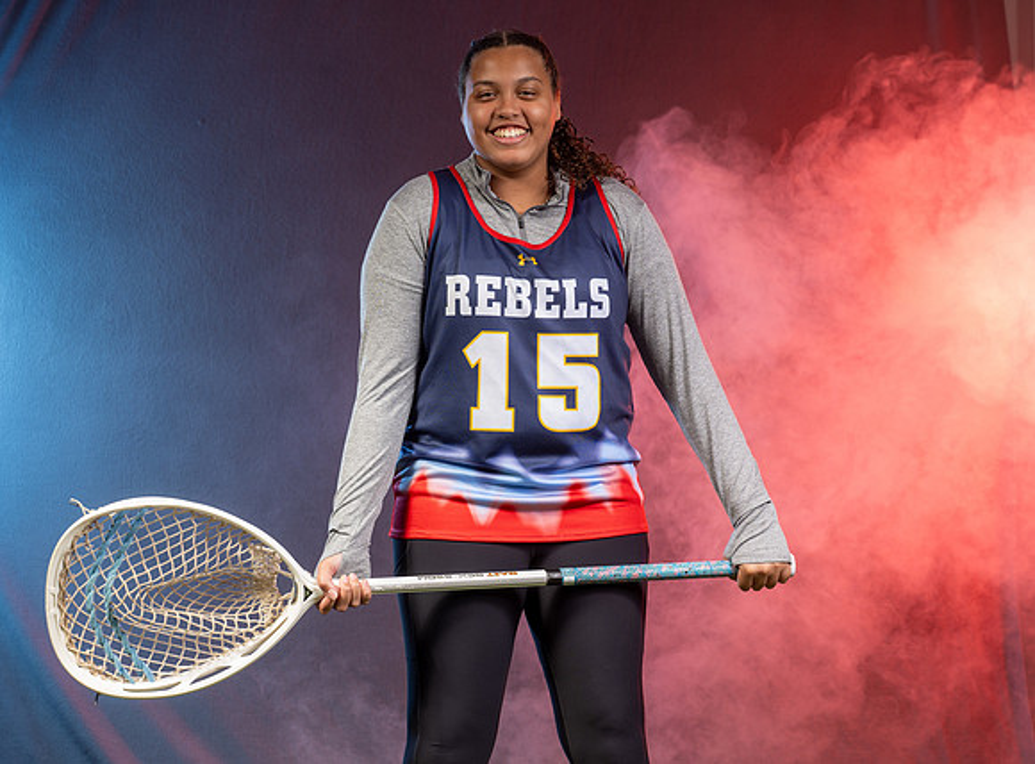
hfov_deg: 18.5
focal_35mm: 107
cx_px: 555
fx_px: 3183
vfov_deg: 13.7
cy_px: 344
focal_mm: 91
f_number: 6.3
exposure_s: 1/200
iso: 64
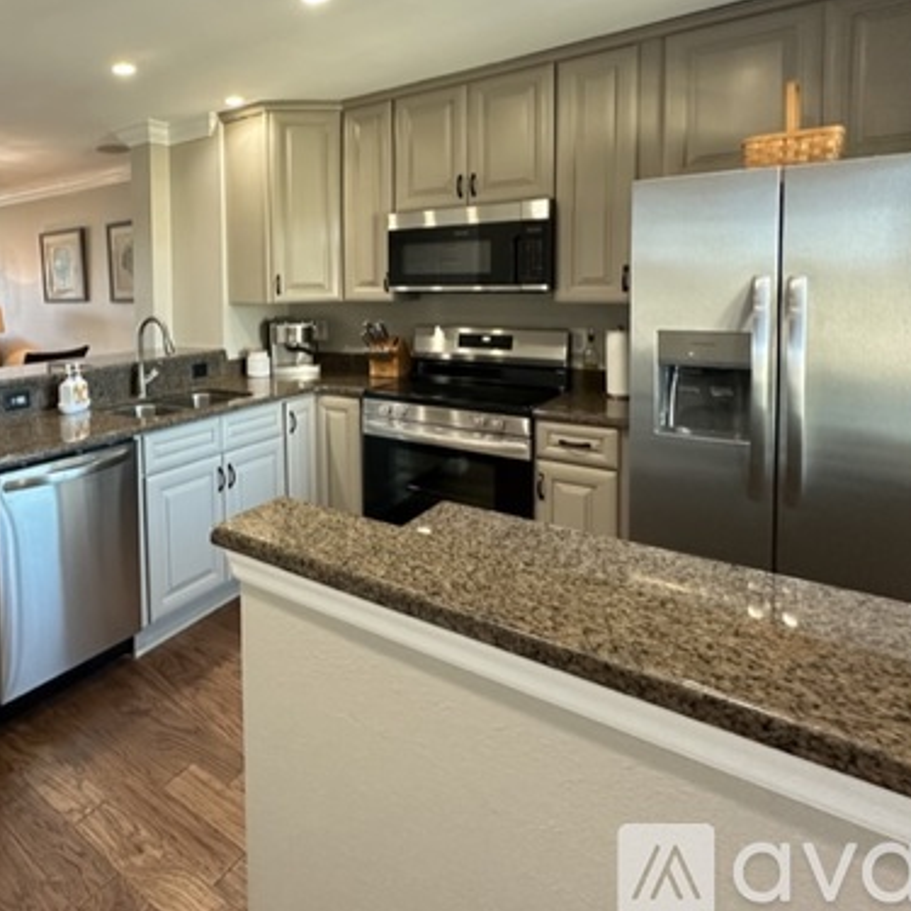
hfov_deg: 64.4
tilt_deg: -2.3
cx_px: 202
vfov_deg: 67.9
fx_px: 655
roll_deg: +1.2
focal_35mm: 22
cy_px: 313
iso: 400
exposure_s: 1/60
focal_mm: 2.22
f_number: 2.2
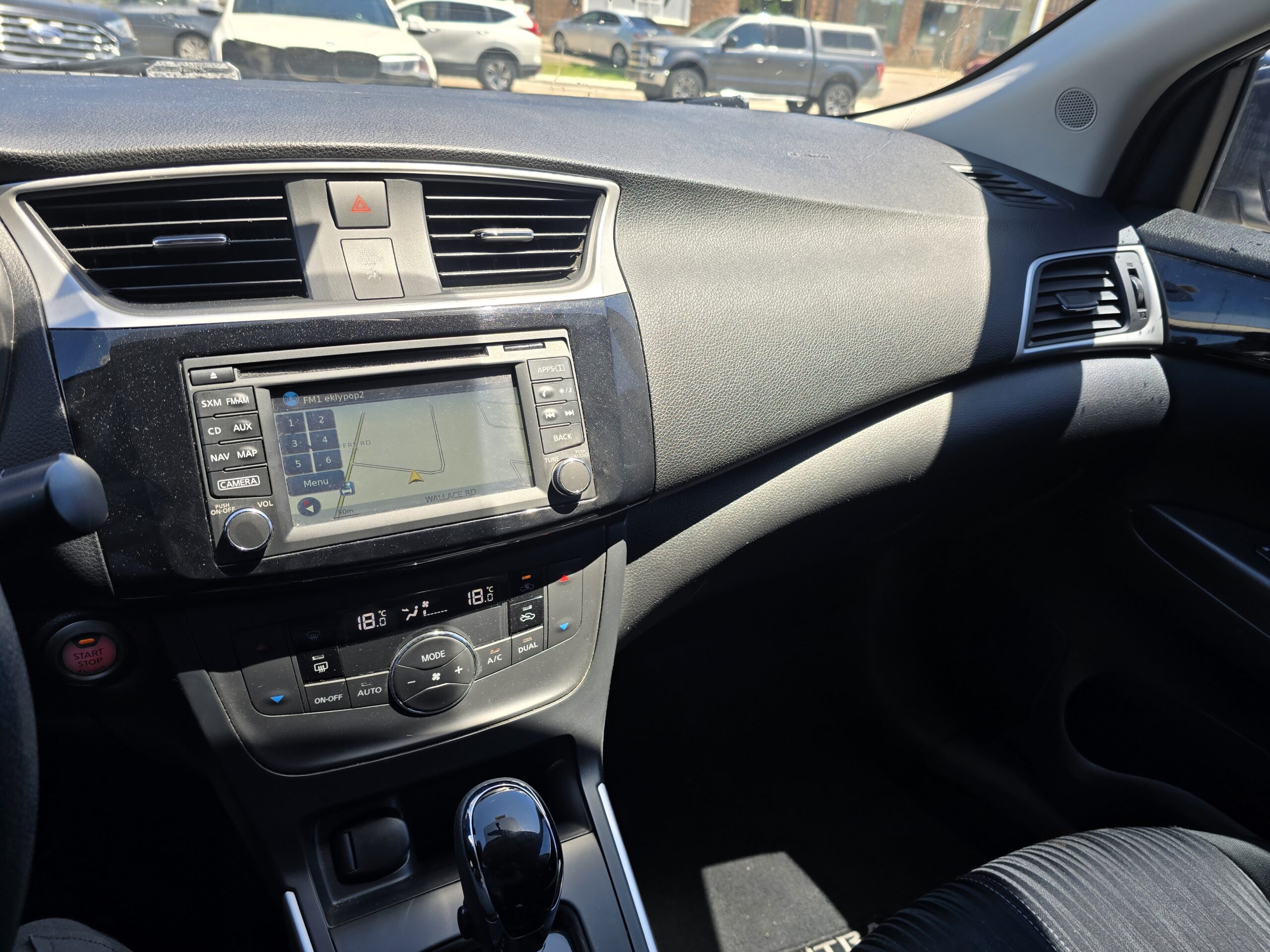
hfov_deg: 73.9
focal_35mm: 23
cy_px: 476
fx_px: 844
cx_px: 635
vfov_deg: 58.9
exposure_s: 1/180
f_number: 1.7
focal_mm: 6.3
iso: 16
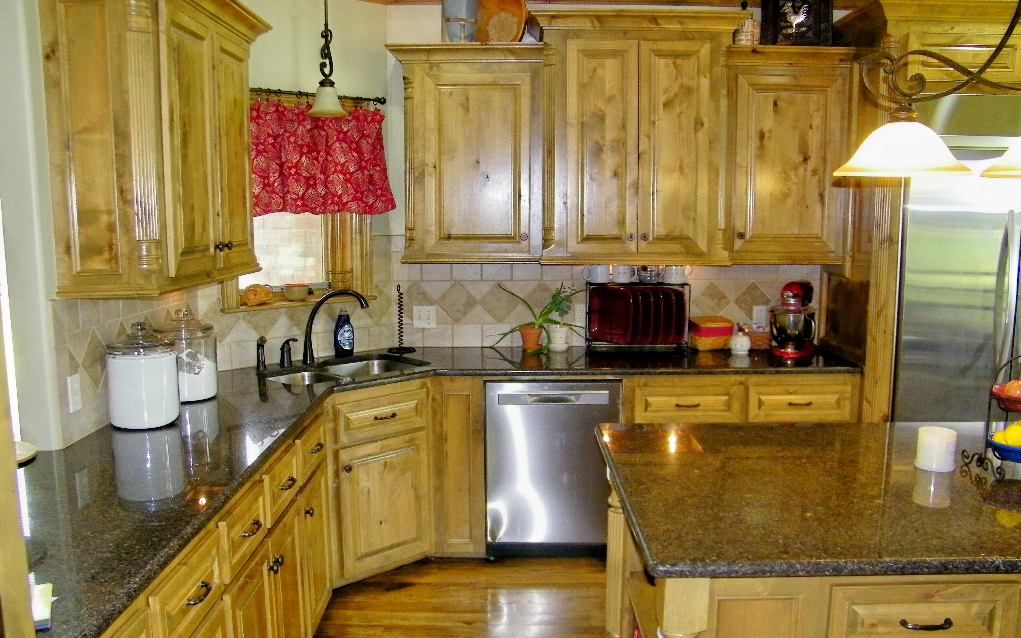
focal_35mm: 30
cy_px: 351
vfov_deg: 41.8
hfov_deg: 62.9
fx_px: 835
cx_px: 511
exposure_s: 1/30
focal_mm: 5
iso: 200
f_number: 3.5
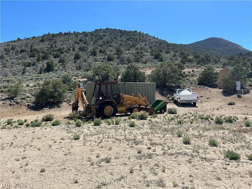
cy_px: 94
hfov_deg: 67.3
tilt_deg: +0.3
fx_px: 189
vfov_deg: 53.1
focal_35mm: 26
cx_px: 126
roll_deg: +1.6
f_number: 1.5
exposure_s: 1/4274
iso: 50
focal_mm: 5.7
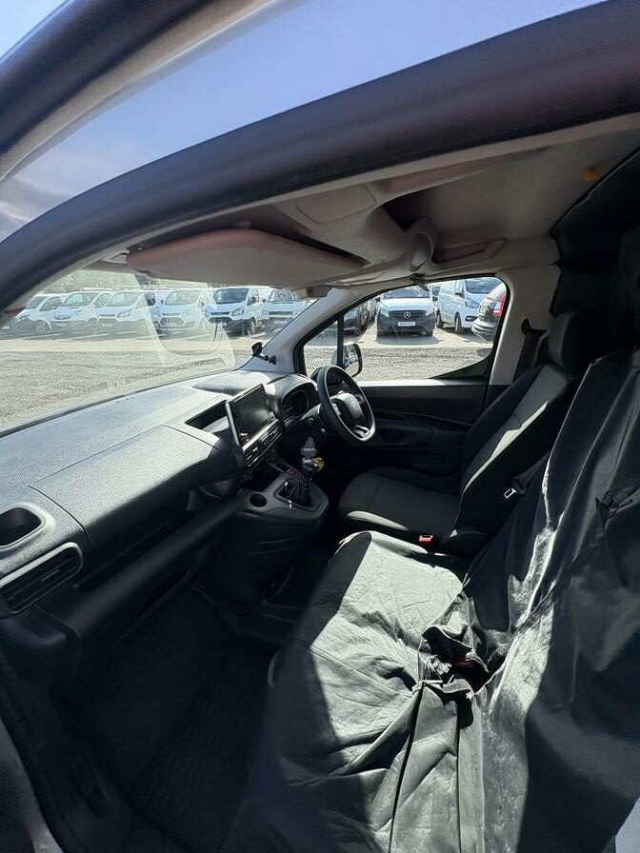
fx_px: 345
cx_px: 320
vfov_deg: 102.1
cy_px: 426
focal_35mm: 14
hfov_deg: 85.7
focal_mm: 2.22
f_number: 2.2
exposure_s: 1/456
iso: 64
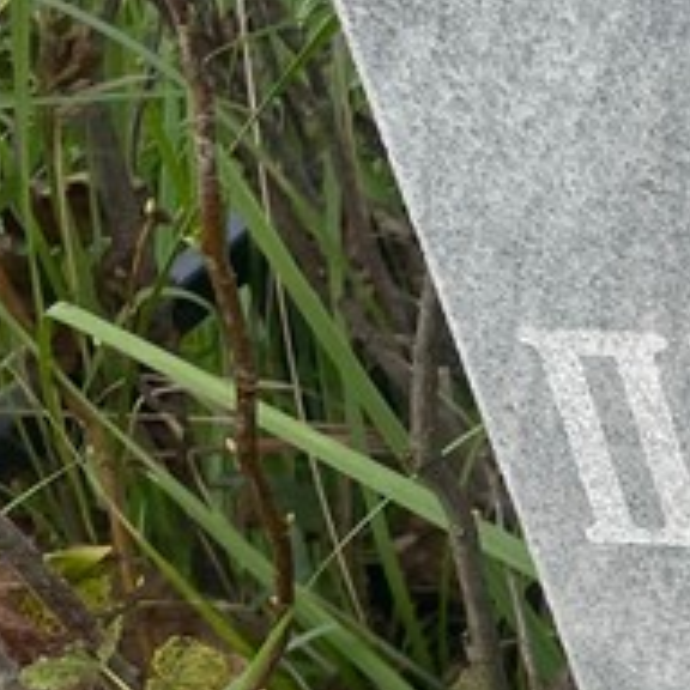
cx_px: 1387
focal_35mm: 96
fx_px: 2165
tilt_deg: -36.6
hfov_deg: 14.8
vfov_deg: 17.7
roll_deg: +5.4
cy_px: 701
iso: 32
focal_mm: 4.2
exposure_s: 1/1195
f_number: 1.6
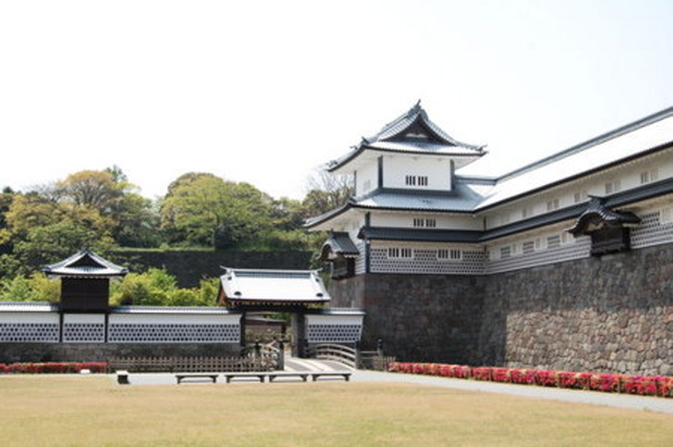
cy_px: 224
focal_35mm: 48
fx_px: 896
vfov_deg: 28.0
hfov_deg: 41.2
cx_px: 336
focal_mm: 32
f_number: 9
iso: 200
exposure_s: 1/320
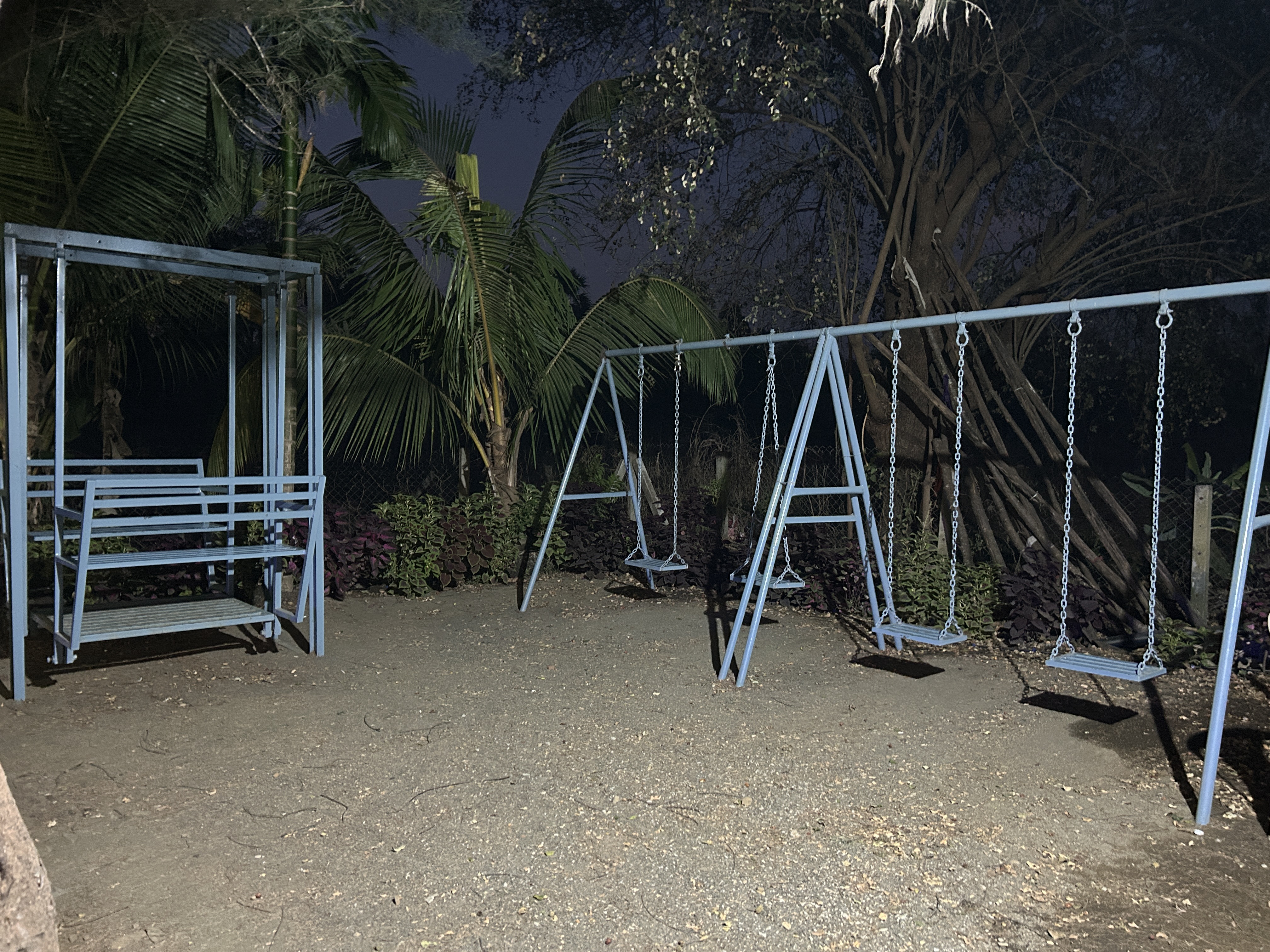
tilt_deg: -2.5
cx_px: 635
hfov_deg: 67.3
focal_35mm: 26
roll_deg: -0.7
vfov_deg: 53.1
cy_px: 476
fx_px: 954
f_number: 1.5
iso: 640
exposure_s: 1/25
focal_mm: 5.7
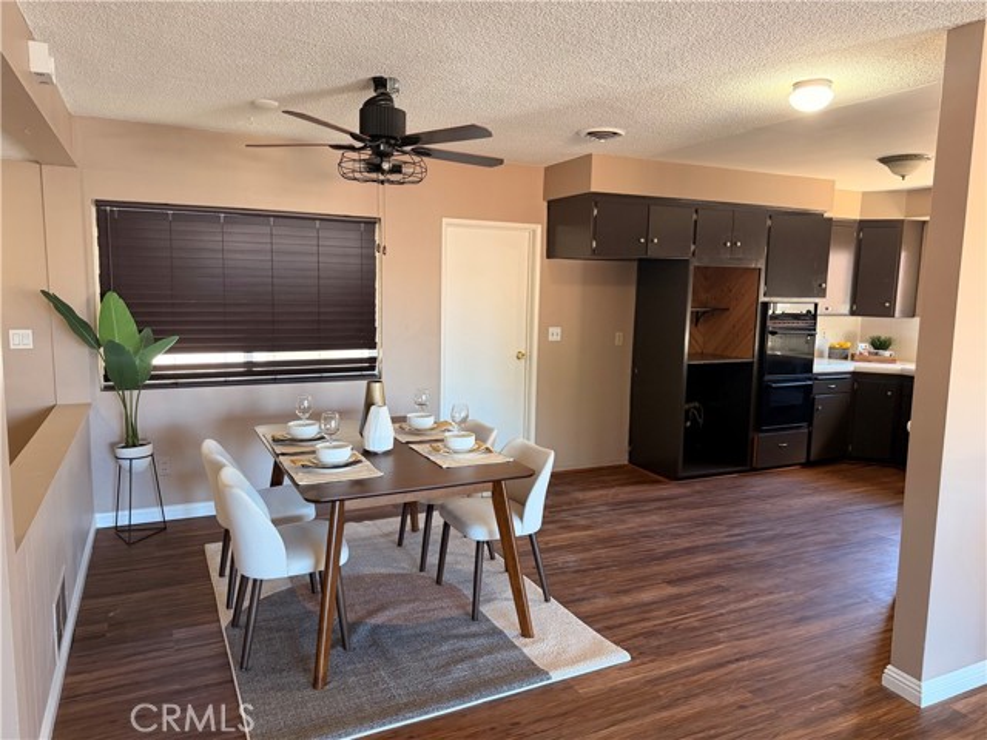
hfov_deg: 71.6
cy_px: 370
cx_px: 494
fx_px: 684
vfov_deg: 56.8
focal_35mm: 24
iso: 200
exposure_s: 1/60
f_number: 1.78
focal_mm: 6.76
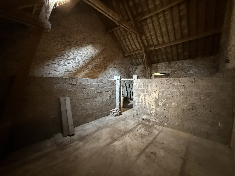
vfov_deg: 85.7
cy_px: 88
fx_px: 95
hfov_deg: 102.1
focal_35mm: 14
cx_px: 118
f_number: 2.2
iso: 1600
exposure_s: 1/39
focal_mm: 2.22
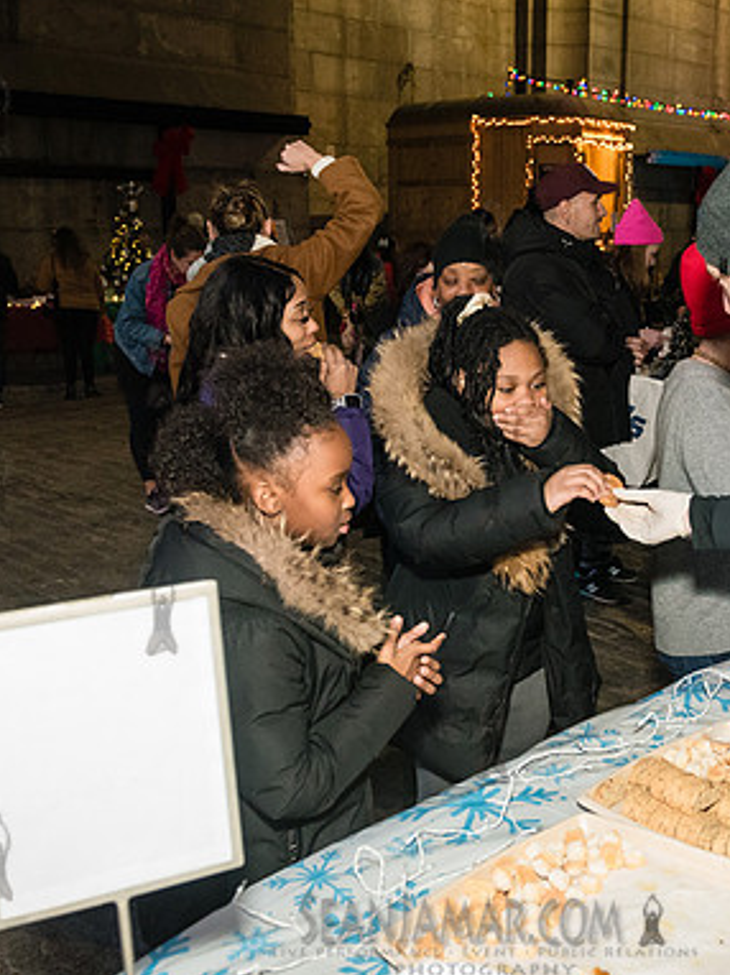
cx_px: 468
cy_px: 487
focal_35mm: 40
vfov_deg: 46.8
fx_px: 1126
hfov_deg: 35.7
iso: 4000
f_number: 3.5
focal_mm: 26
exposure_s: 1/160
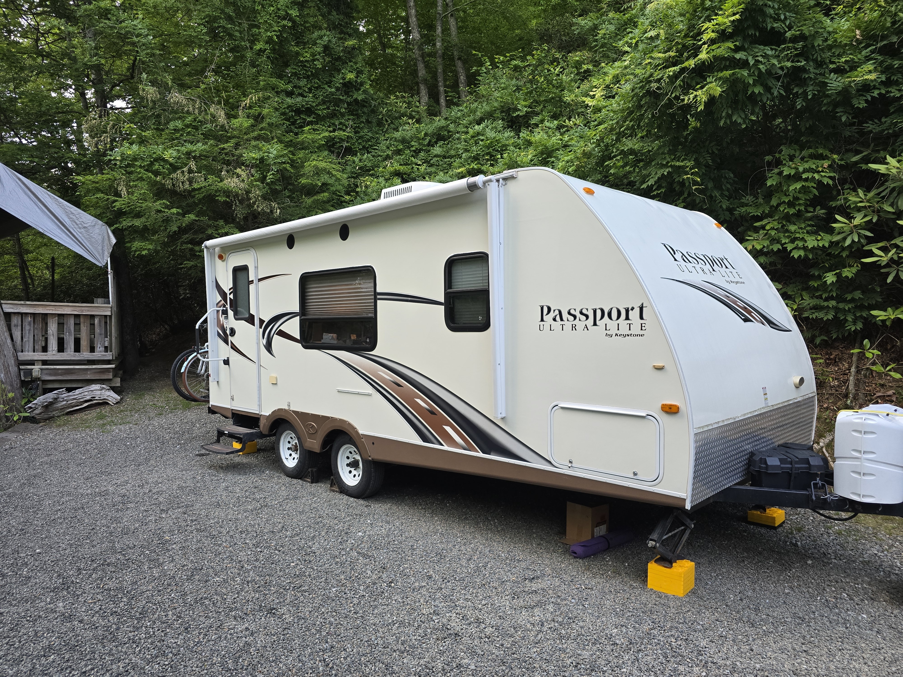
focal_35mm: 23
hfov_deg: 73.9
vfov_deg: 58.9
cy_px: 338
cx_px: 452
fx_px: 600
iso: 160
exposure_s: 1/180
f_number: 1.7
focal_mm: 6.3
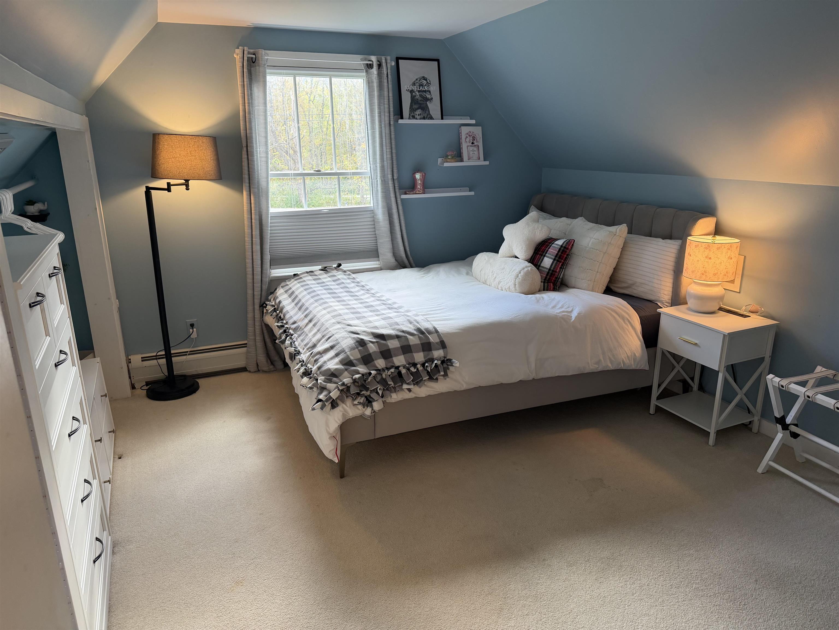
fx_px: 582
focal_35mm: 24
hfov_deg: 71.6
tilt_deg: -17.5
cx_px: 420
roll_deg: +0.9
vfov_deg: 56.8
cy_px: 315
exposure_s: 1/120
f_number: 1.78
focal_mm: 6.76
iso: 160
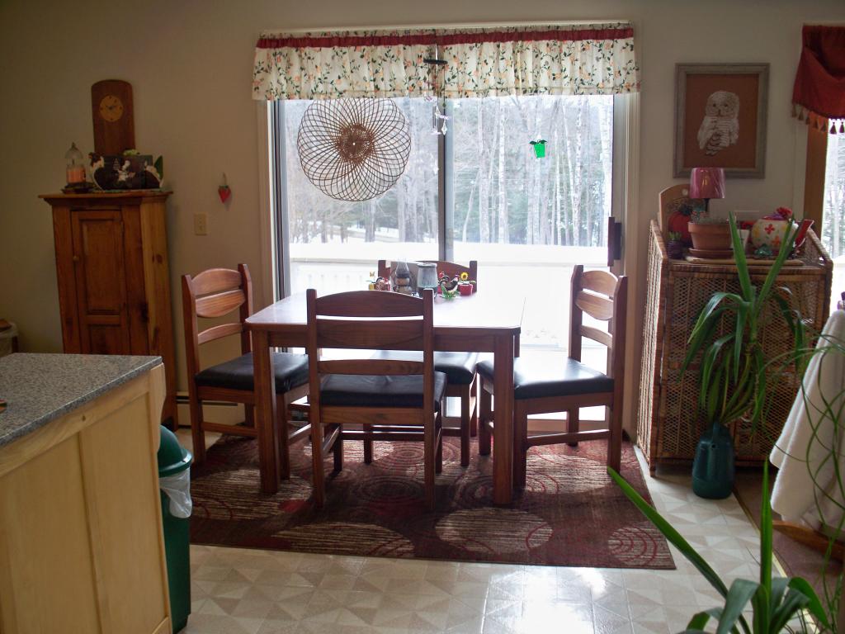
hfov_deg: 52.6
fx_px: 854
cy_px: 317
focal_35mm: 35
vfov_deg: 40.7
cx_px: 422
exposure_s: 1/50
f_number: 2.8
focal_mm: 7.54
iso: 80
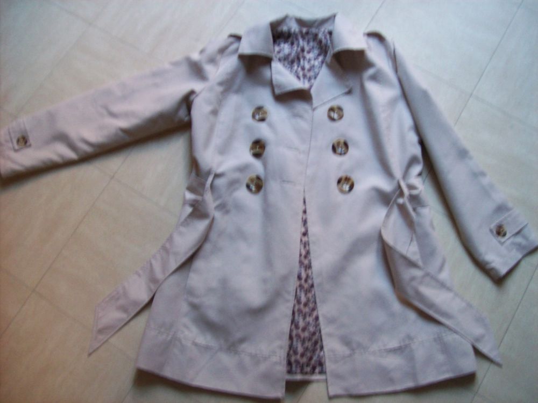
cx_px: 269
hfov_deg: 51.4
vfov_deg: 39.7
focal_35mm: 36
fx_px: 560
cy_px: 202
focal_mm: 6
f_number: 2.7
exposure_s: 1/15.5
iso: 160
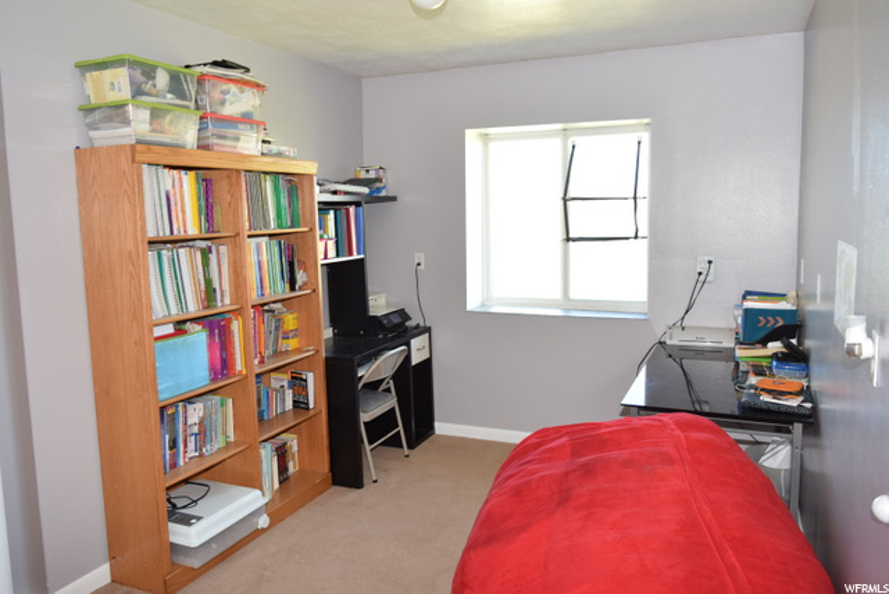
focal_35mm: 27
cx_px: 444
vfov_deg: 48.0
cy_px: 297
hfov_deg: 67.3
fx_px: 667
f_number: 4.5
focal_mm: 18
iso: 800
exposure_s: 1/80
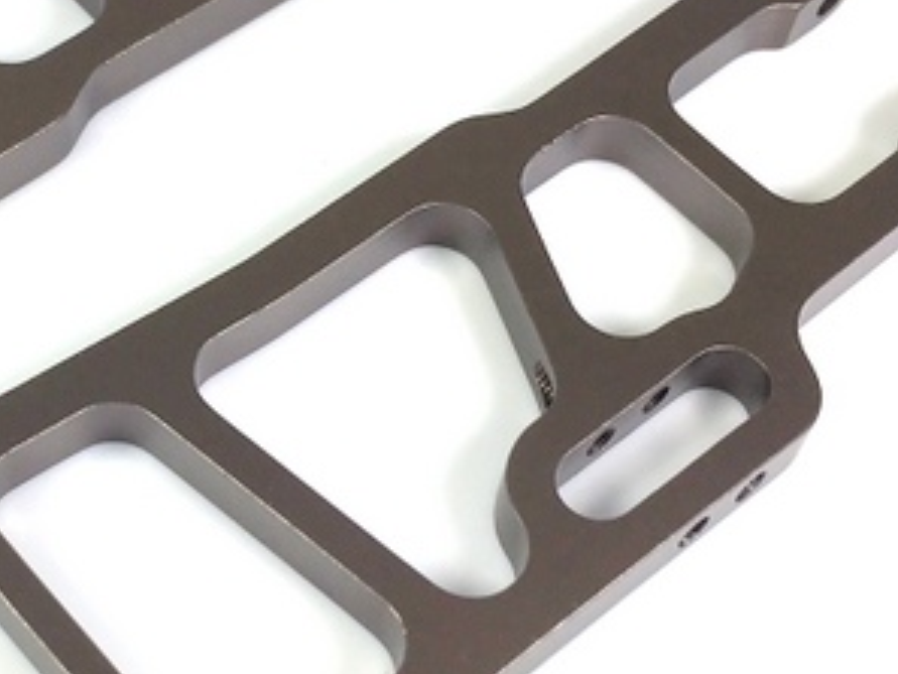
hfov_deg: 24.4
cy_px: 329
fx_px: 2024
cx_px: 109
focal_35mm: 78
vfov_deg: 18.9
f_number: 2.2
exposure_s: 1/286
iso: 25
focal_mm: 4.15
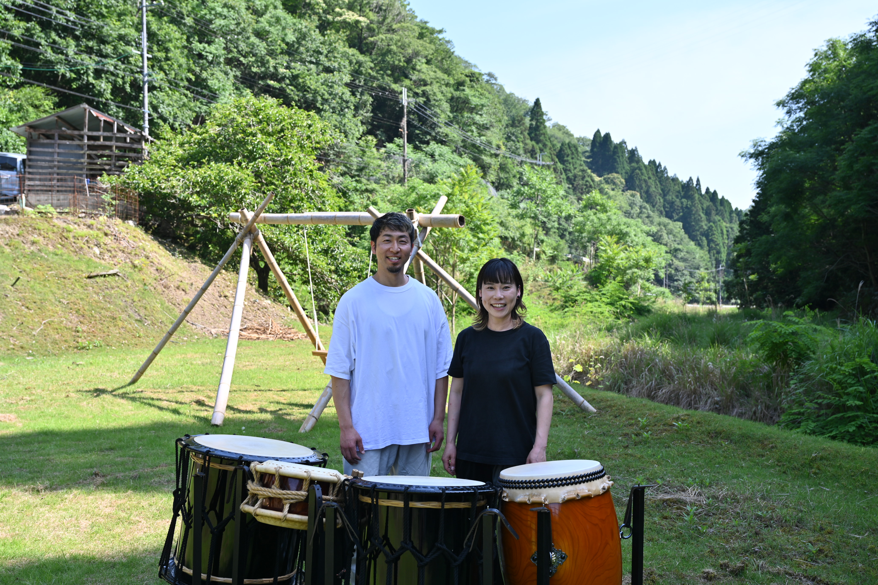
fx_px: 878
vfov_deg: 36.9
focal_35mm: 36
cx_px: 439
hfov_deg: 53.1
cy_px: 292
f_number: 5.6
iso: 100
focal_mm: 36
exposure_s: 1/250
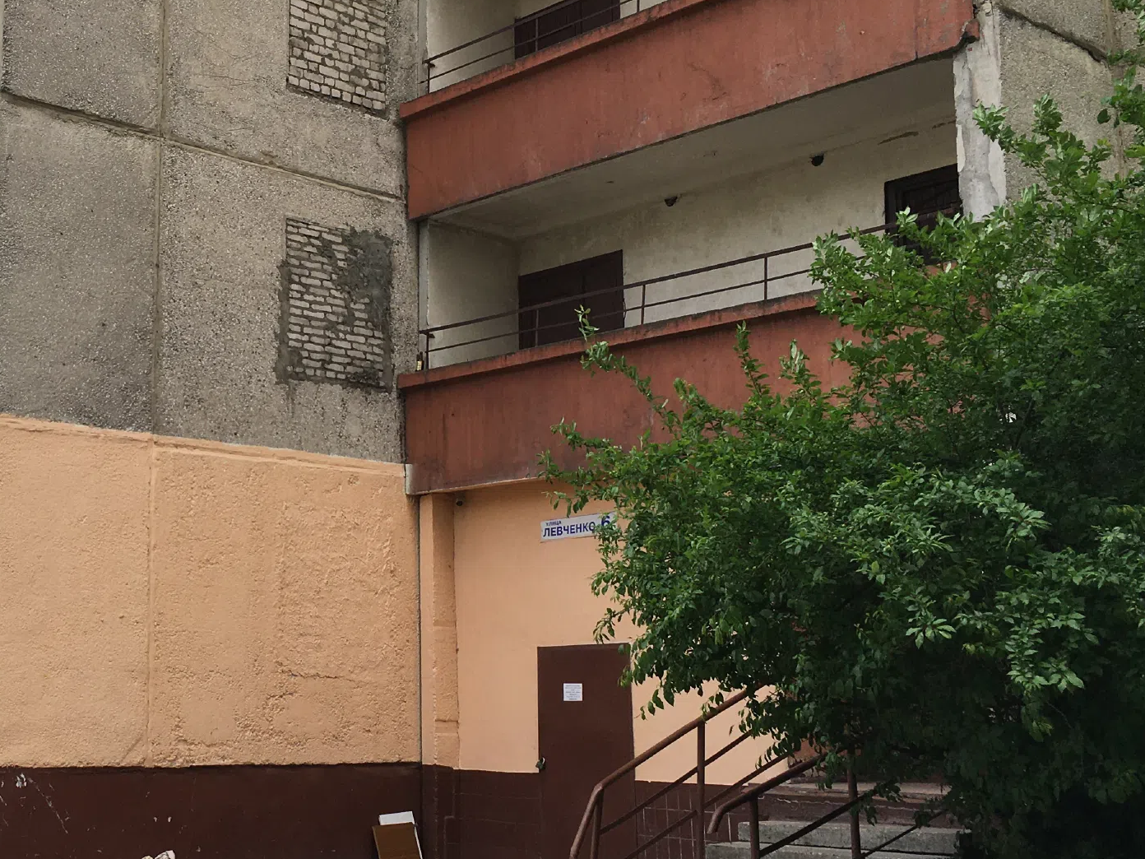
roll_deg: -1.3
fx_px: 1654
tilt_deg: +10.1
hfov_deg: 37.1
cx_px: 255
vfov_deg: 29.1
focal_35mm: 50
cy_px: 443
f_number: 2.2
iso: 25
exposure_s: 1/646
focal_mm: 4.15
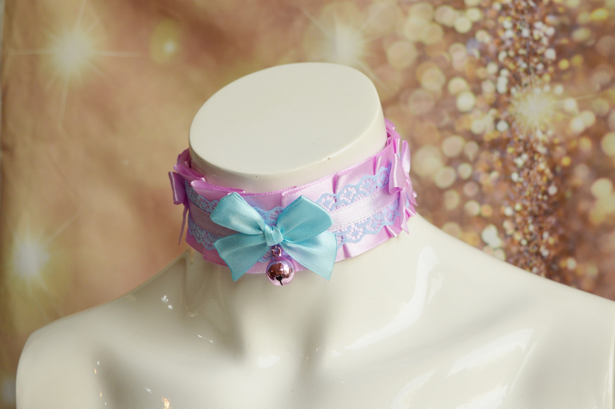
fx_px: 922
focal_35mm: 54
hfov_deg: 36.9
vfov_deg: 25.0
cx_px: 308
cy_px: 204
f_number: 6.3
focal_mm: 36
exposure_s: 1/160
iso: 400
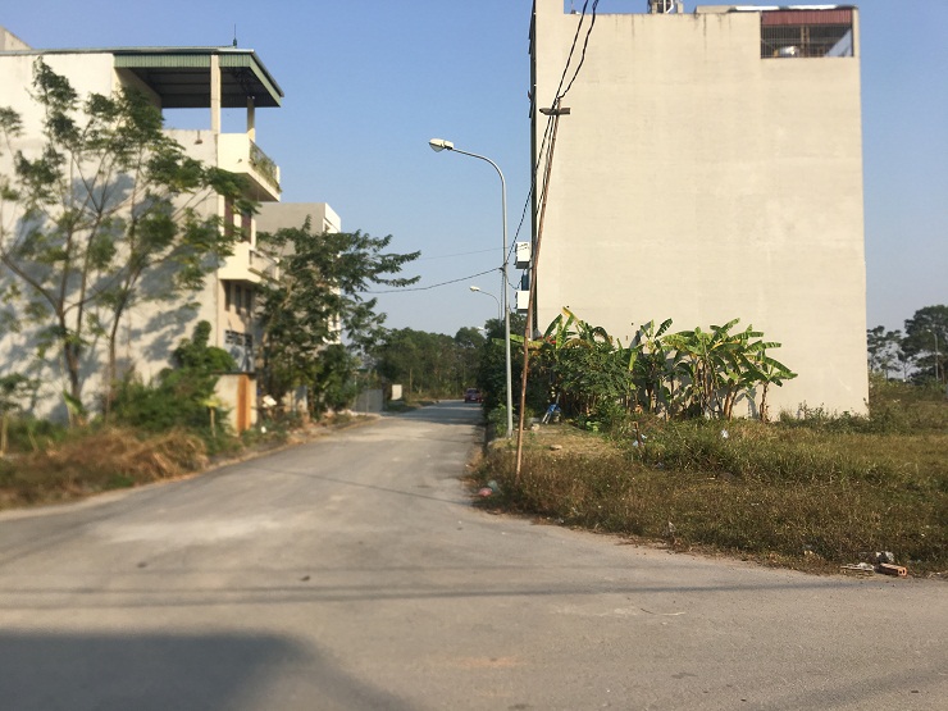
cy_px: 356
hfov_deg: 61.7
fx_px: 794
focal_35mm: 29
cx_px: 474
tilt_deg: +2.7
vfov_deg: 48.2
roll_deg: -0.1
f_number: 2.2
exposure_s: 1/1451
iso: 25
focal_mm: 4.15
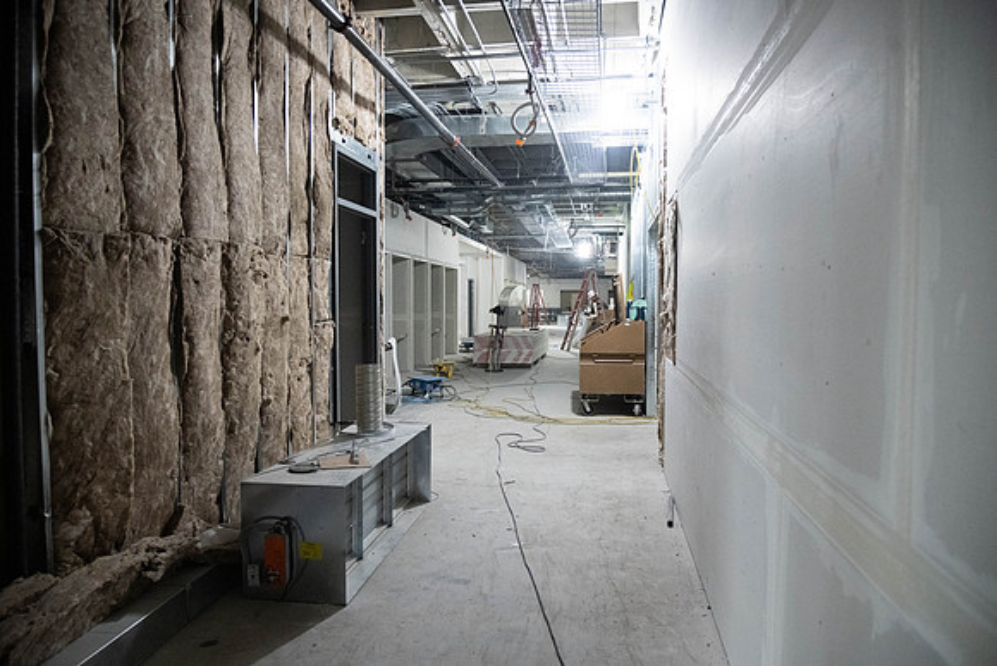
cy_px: 333
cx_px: 494
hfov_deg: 72.9
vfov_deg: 52.4
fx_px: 675
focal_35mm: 24
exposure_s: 1/250
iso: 5000
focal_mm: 24
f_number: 4
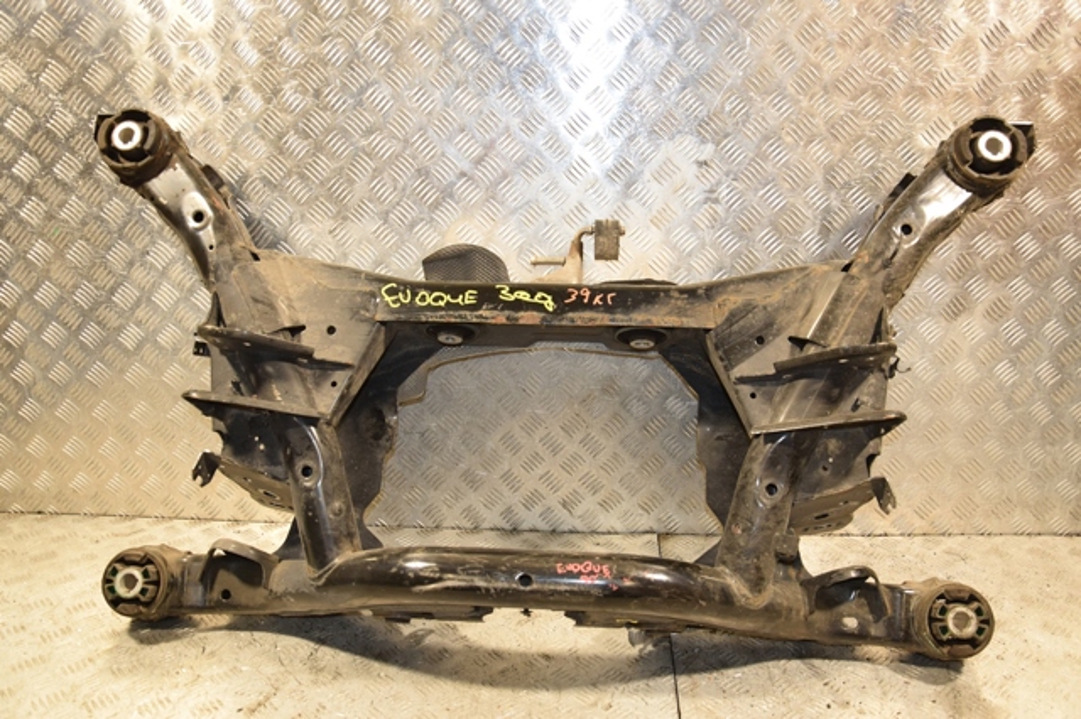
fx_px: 945
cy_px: 360
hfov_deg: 59.5
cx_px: 540
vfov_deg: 41.7
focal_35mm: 32
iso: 800
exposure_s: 1/125
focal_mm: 21
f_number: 5
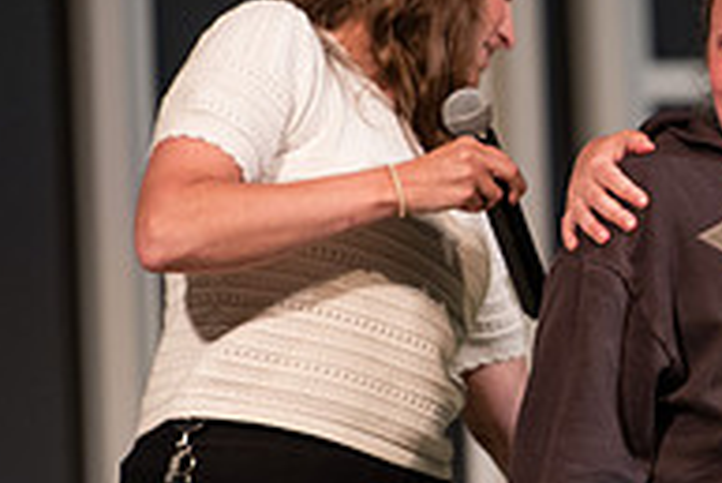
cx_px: 756
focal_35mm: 611
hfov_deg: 3.4
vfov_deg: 2.3
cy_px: 223
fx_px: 12263
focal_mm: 195
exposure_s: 1/250
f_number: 2.8
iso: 800
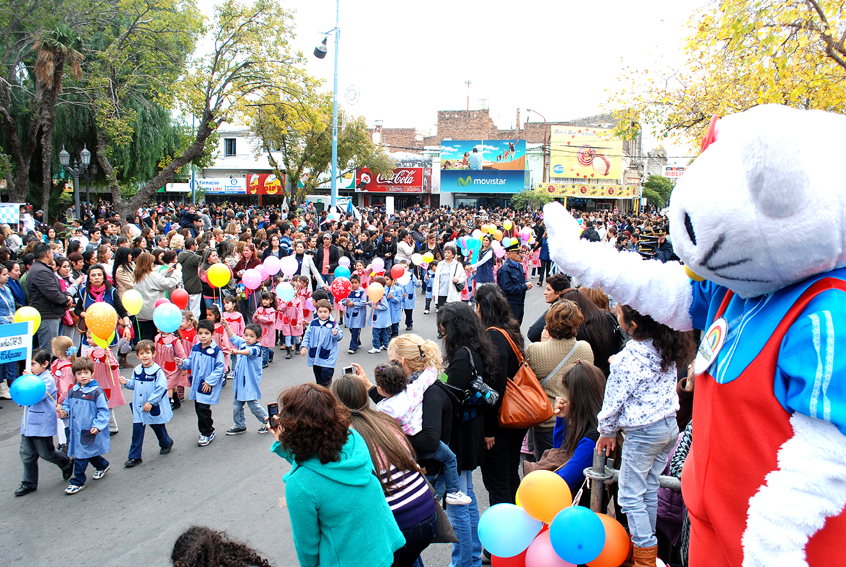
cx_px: 423
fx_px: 706
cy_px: 284
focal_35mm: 30
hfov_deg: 61.9
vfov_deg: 43.7
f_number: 6.3
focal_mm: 20
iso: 320
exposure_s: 1/160
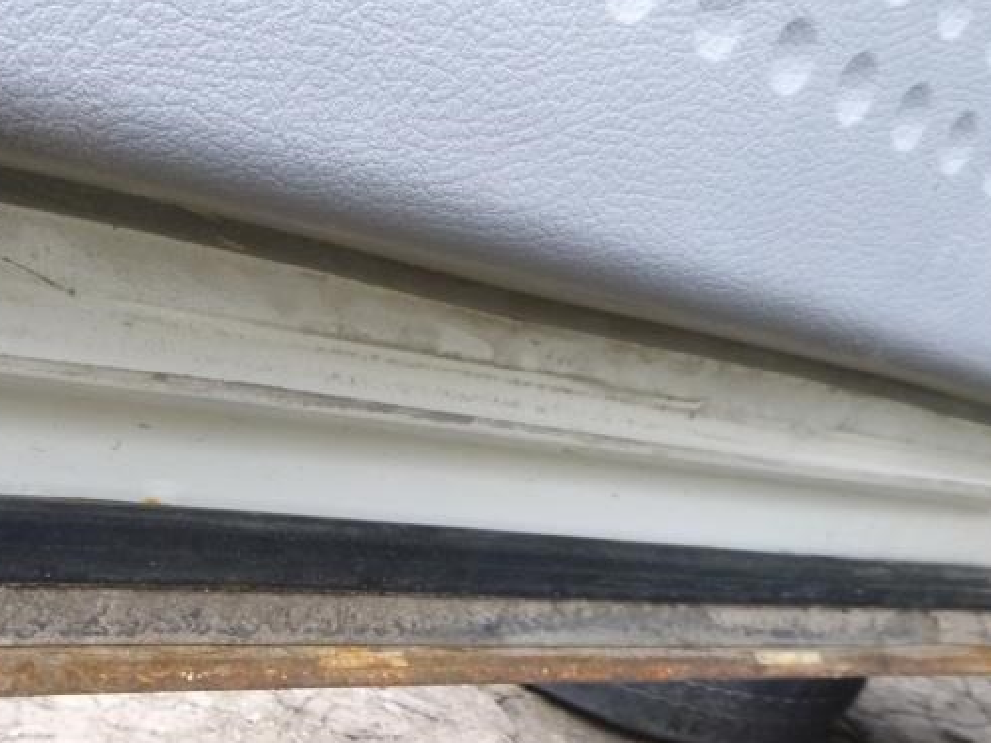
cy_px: 584
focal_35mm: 40
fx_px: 1145
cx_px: 287
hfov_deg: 45.7
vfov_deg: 34.9
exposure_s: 1/60
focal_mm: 4.5
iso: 320
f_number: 3.9
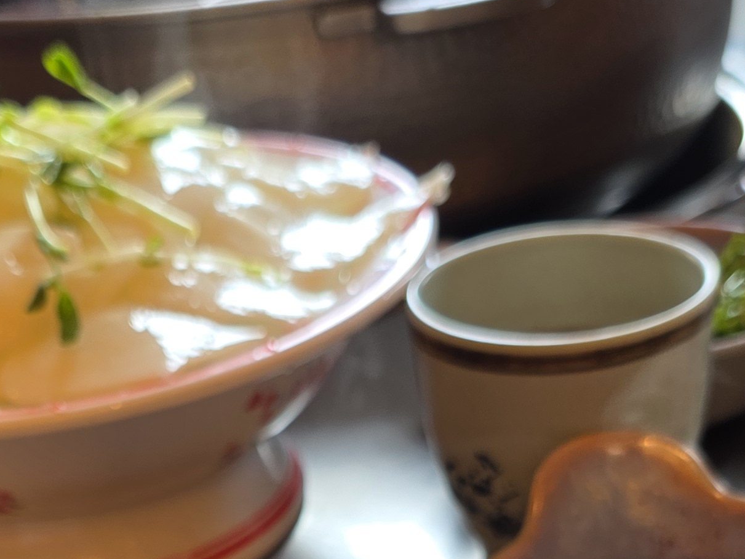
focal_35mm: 76
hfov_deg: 25.6
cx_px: 271
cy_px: 789
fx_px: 1635
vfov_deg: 17.7
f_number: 1.7
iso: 50
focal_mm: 6.3
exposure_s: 1/120
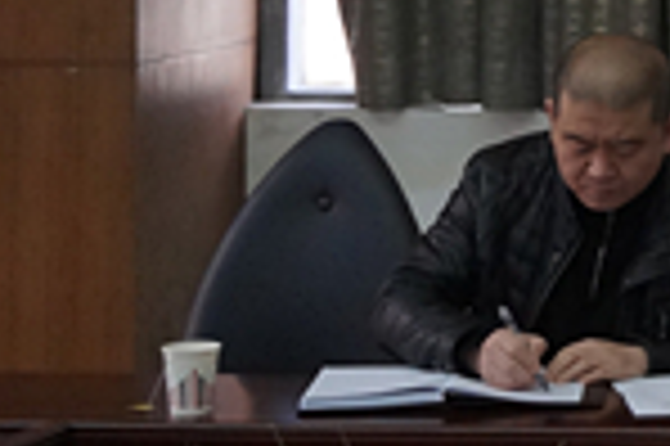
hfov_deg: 11.6
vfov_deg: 8.4
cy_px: -142
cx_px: 1300
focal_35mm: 161
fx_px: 2993
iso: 1000
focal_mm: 20
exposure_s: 1/160
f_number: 4
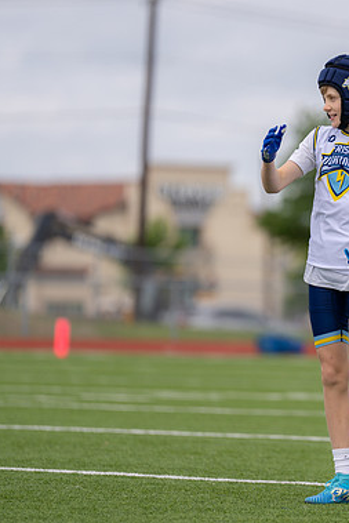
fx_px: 4445
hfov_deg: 4.5
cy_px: 262
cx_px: 372
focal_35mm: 306
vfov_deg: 6.7
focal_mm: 200
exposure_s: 1/1250
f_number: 2.8
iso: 100
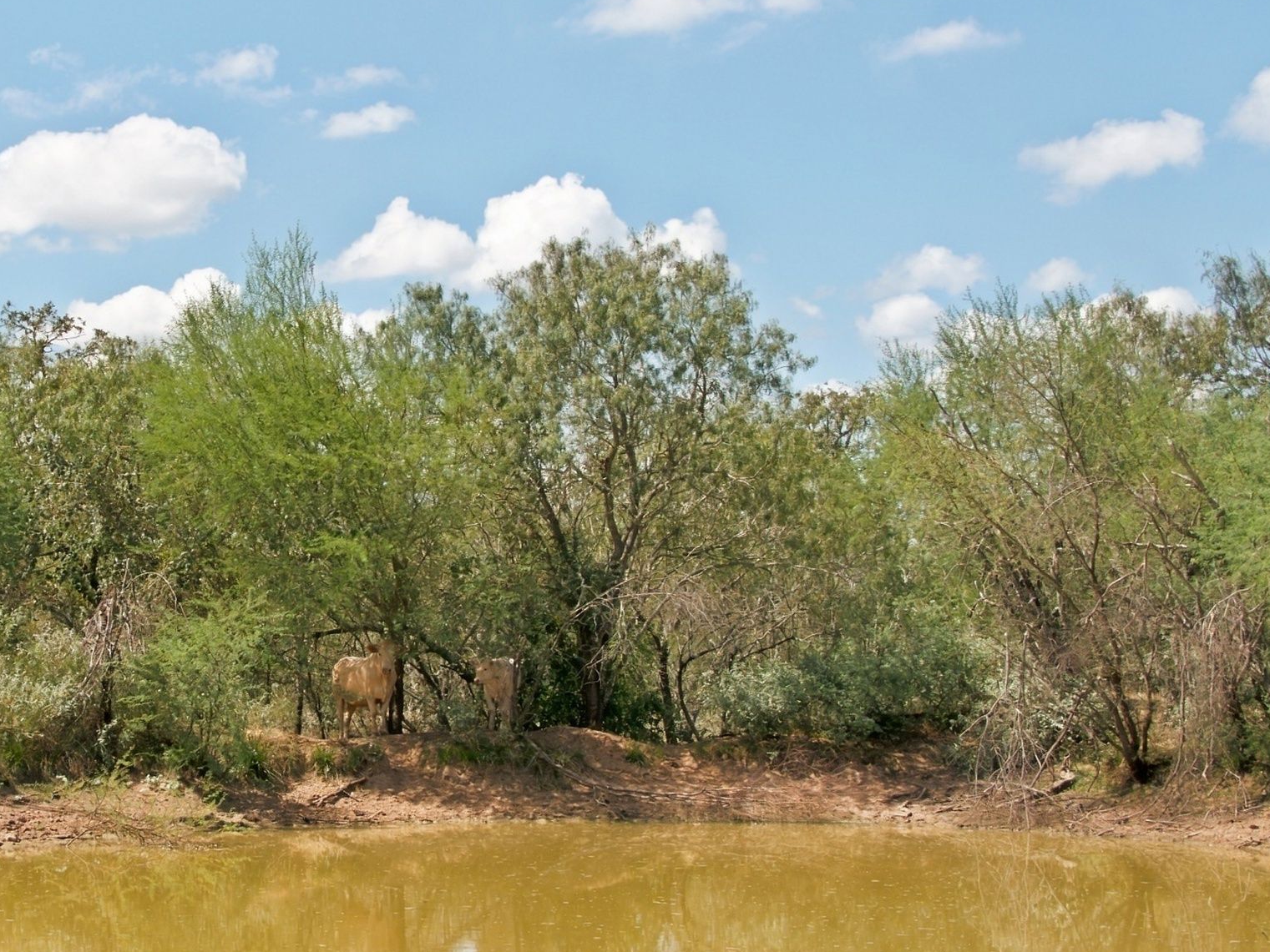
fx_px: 2899
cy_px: 497
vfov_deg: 18.7
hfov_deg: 24.4
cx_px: 281
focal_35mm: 79
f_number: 5
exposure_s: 1/640
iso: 100
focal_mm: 33.6
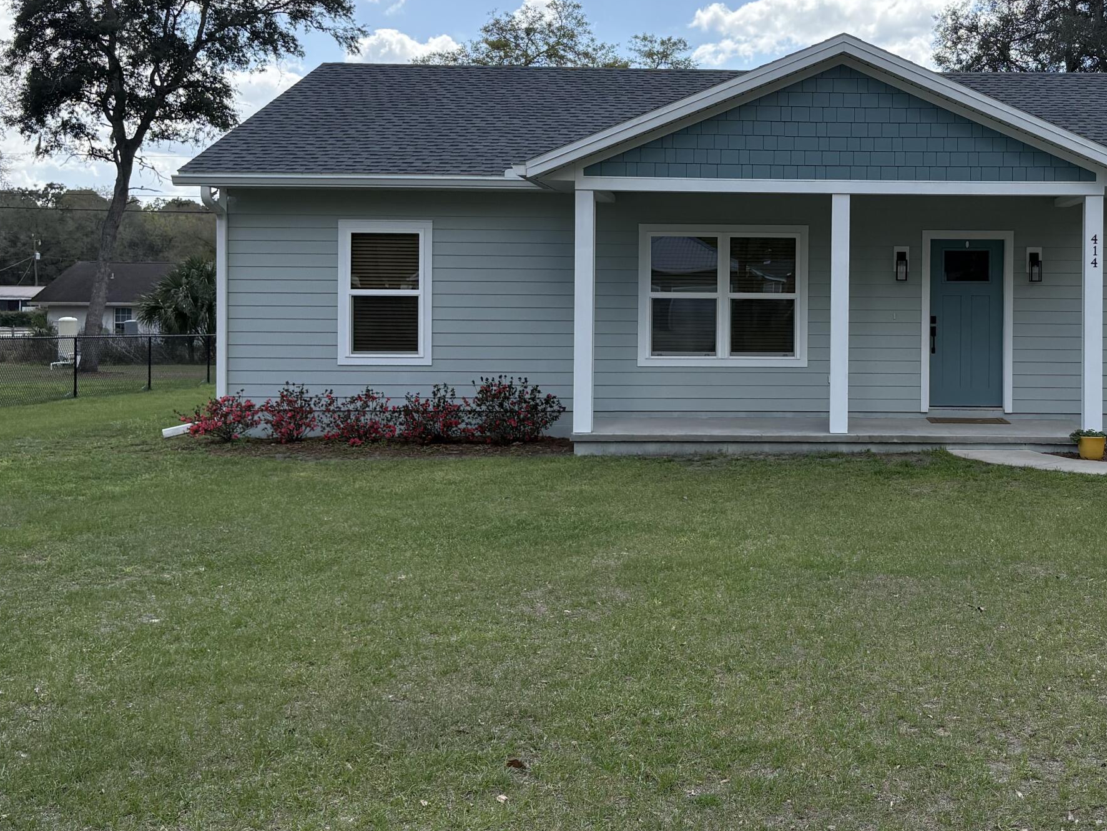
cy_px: 294
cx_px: 828
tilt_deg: +0.0
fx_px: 1407
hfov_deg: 41.7
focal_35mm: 44
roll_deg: +0.1
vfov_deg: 32.7
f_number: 1.6
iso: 64
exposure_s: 1/3623
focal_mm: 5.96
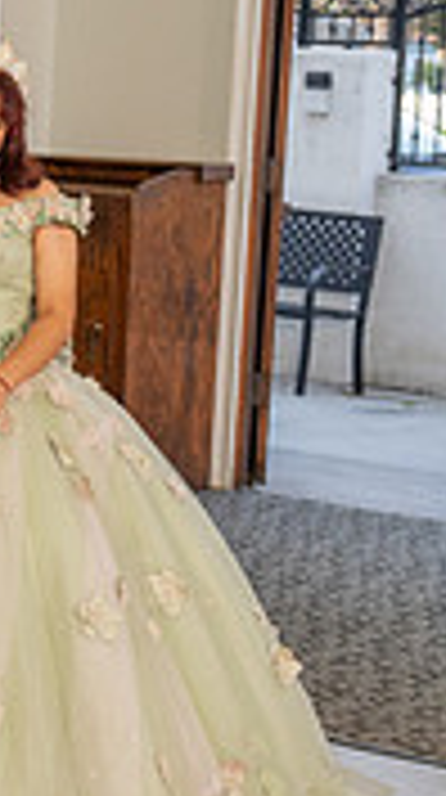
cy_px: 245
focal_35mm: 142
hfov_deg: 7.5
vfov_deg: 15.1
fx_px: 2998
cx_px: -866
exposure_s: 1/250
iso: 500
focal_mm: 34
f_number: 4.5
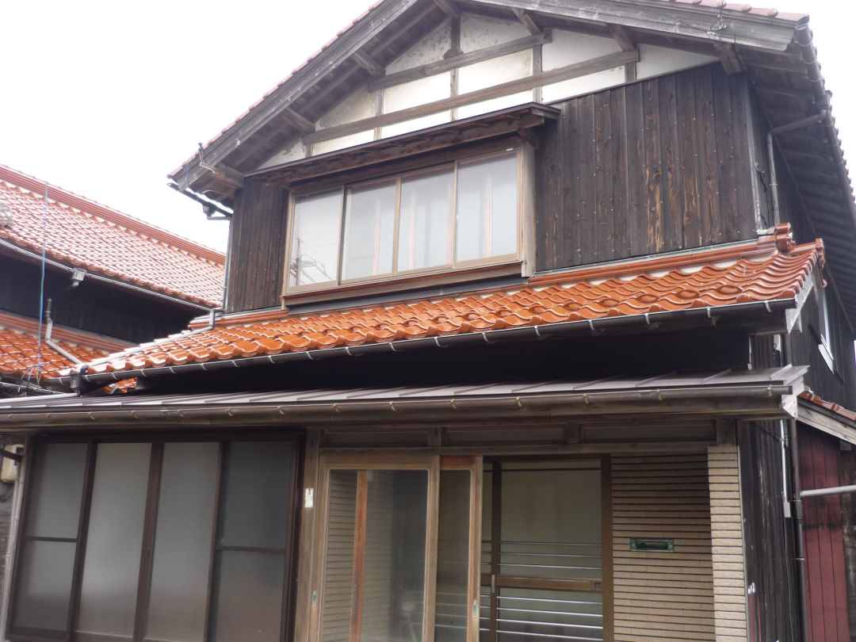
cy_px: 321
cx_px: 428
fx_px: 816
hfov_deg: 55.4
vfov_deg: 42.9
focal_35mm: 33
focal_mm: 5.5
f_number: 2.8
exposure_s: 1/125
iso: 100
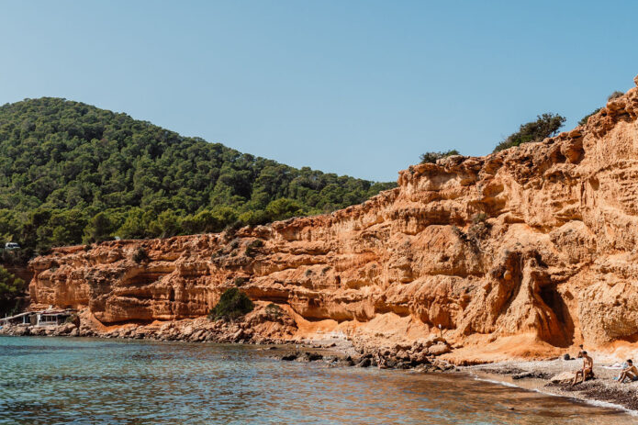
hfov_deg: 35.1
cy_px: 195
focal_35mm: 56
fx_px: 992
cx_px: 191
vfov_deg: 24.2
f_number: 6.3
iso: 250
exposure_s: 1/1250
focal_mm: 38
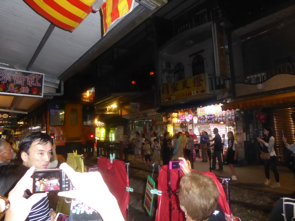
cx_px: 148
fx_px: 213
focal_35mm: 25
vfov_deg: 54.9
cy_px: 110
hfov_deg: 69.4
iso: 800
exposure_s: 1/60
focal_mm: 4.3
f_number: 3.3
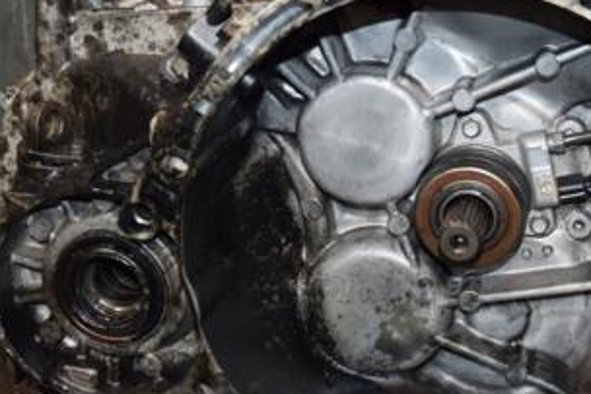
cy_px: 210
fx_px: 1265
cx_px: 362
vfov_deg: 17.7
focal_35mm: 77
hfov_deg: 26.2
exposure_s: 1/60
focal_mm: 26
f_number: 5
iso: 800
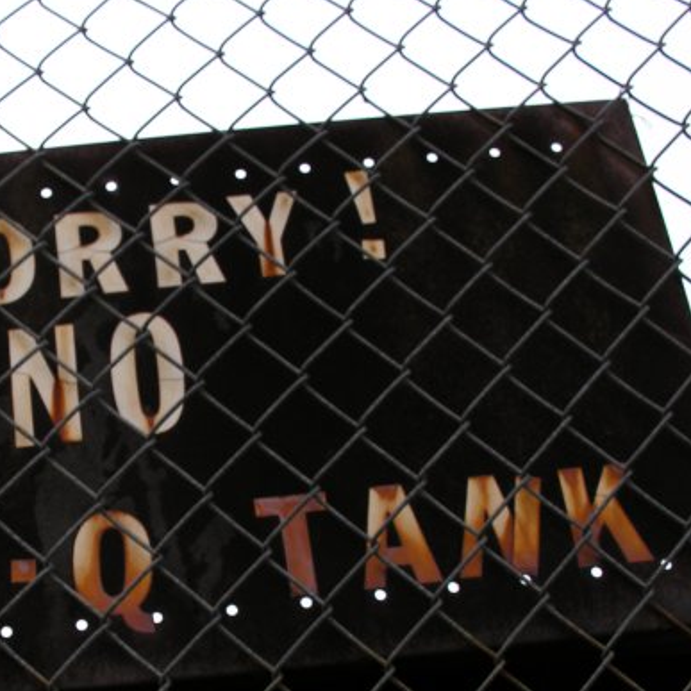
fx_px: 1445
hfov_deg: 26.4
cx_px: 150
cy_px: 527
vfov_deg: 26.5
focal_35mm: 64
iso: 50
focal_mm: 8.9
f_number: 4
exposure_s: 1/51.7
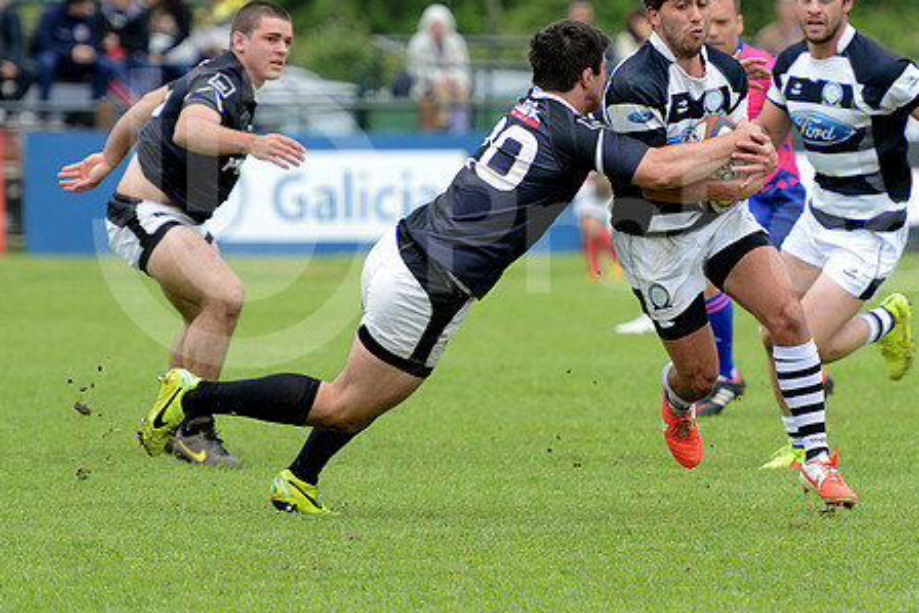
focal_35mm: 298
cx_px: 593
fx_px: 7609
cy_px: 222
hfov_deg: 6.9
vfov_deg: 4.6
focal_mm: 230
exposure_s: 1/1000
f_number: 4
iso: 400
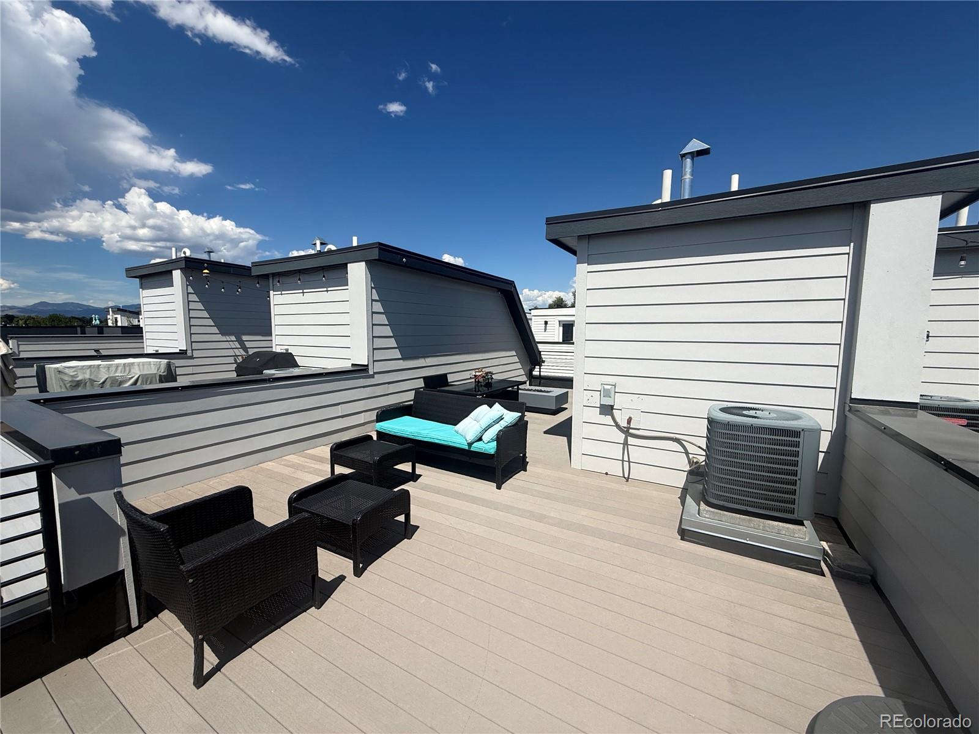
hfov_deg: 102.1
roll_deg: -0.6
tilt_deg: -4.7
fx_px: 396
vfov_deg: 85.7
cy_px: 367
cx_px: 490
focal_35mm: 14
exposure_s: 1/4149
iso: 50
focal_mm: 2.22
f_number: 2.2
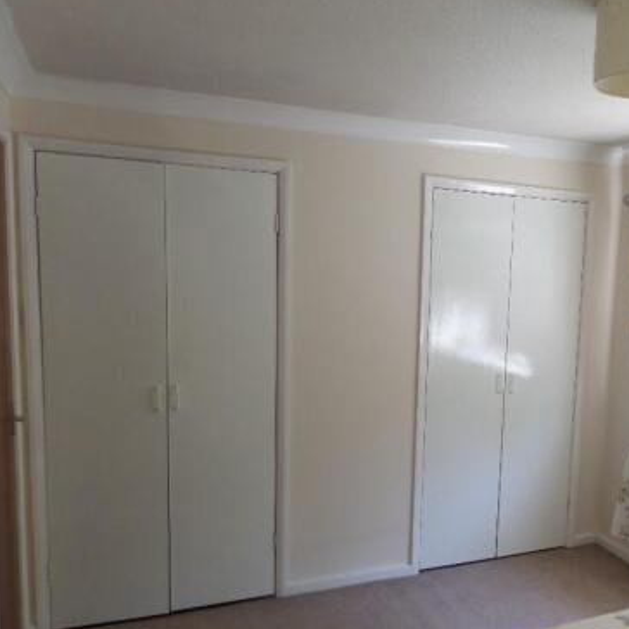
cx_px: 490
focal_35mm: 34
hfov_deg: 46.3
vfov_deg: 48.3
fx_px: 699
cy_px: 357
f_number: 3.1
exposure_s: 1/30
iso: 100
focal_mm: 4.3
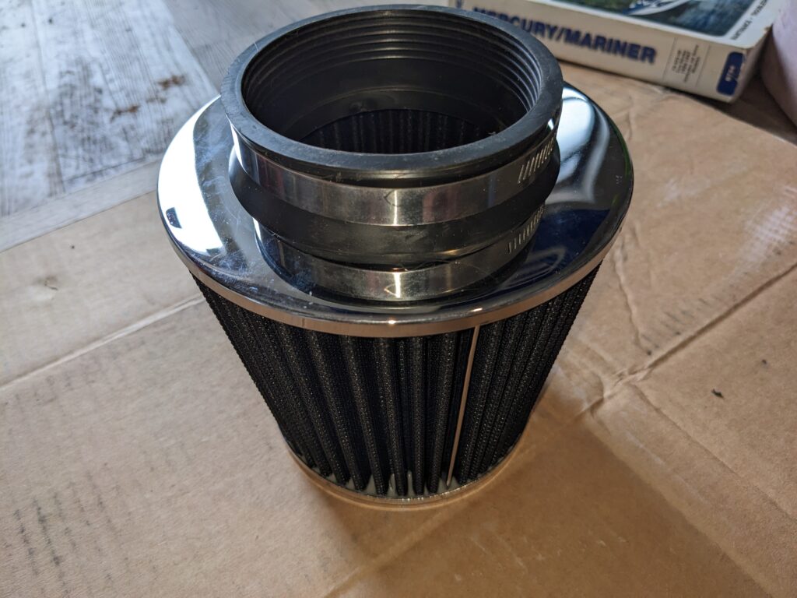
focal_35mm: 27
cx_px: 398
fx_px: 622
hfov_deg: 65.3
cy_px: 299
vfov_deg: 51.4
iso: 63
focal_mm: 4.38
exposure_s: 1/120
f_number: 1.73
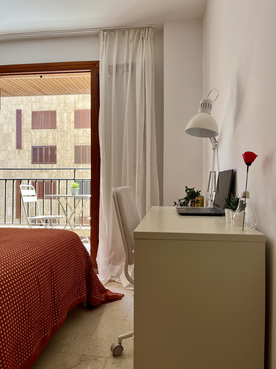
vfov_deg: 67.3
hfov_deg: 53.1
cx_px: 138
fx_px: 276
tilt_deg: -0.2
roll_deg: +0.8
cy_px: 184
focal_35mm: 26
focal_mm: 5.1
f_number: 1.6
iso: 50
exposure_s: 1/161
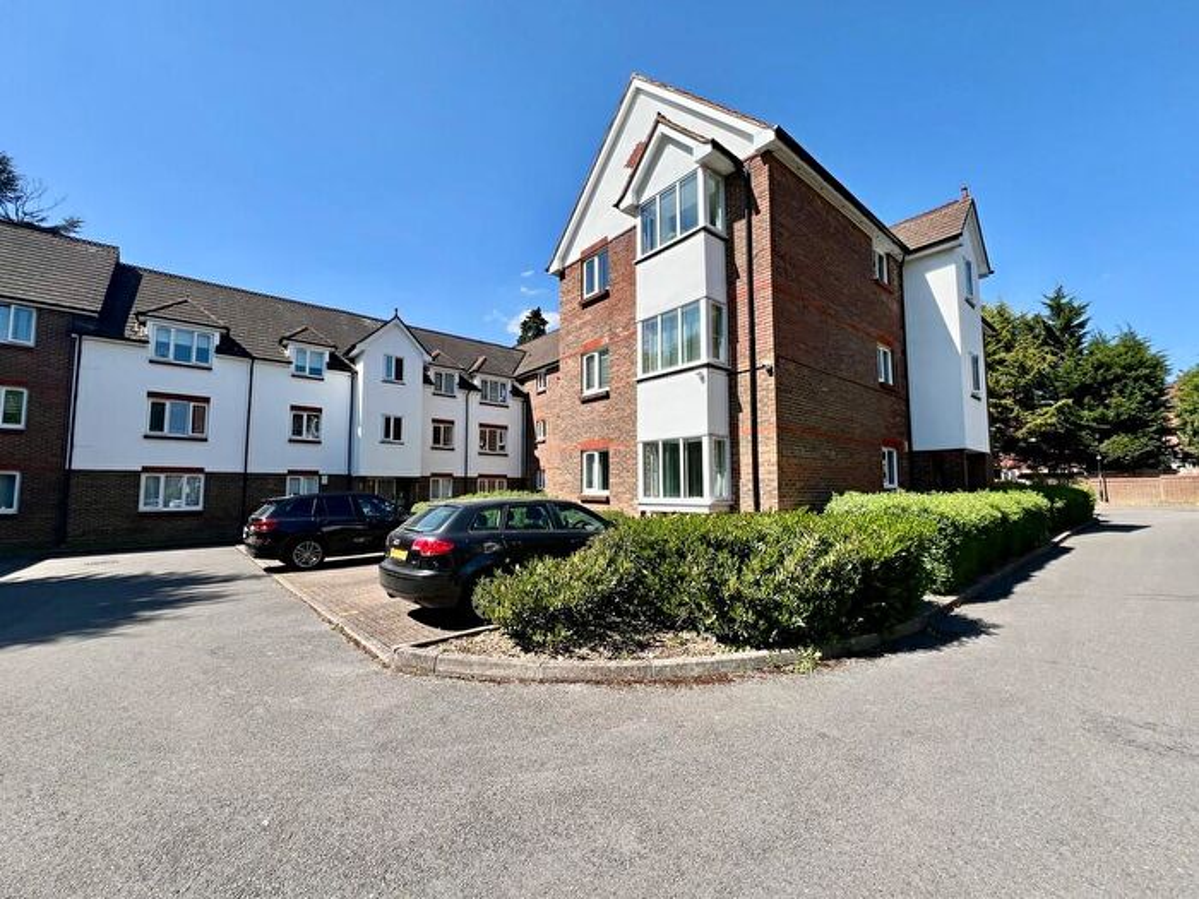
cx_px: 600
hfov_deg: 106.2
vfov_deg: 89.9
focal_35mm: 13
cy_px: 450
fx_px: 450
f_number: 1.8
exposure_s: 1/986
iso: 32
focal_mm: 1.57
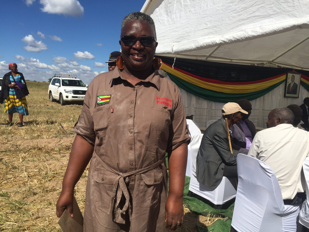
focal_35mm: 29
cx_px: 154
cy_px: 116
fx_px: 259
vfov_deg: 48.2
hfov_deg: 61.7
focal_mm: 4.15
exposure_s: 1/3049
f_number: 2.2
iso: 32
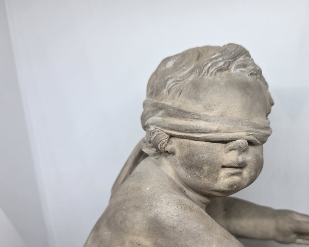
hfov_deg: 53.4
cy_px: 161
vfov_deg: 44.0
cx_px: 200
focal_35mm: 33
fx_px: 302
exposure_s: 1/53
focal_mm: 6.3
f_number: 1.7
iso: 25
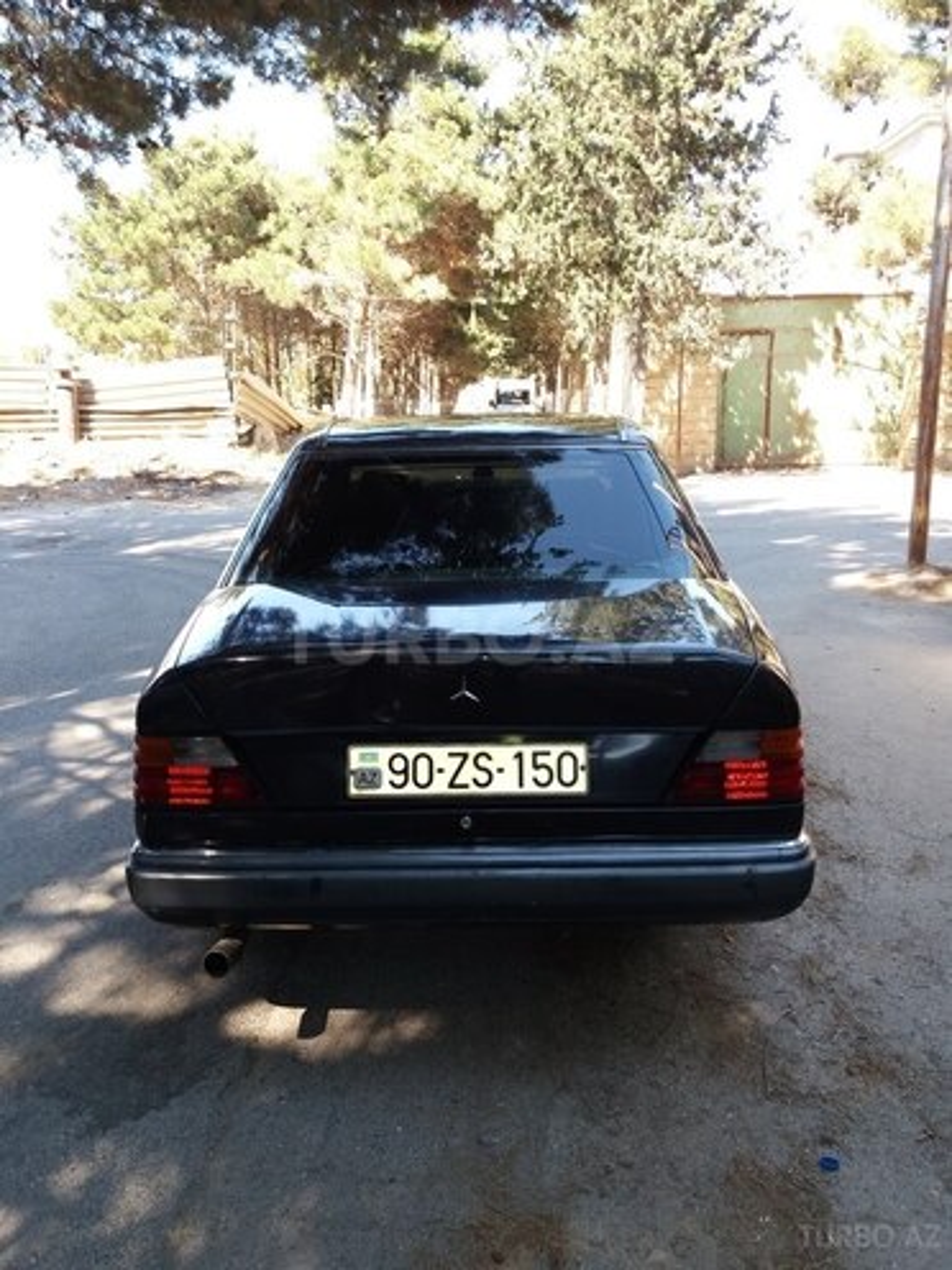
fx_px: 1027
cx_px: 476
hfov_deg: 49.7
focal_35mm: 28
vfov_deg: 63.4
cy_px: 635
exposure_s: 1/149
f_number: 1.9
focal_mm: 3.7
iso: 64
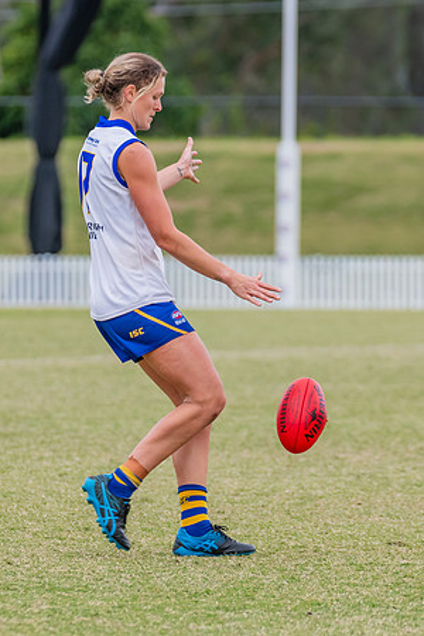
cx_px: 186
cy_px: 322
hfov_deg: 2.9
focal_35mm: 480
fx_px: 8471
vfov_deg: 4.3
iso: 800
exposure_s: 1/1250
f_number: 5.6
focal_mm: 270
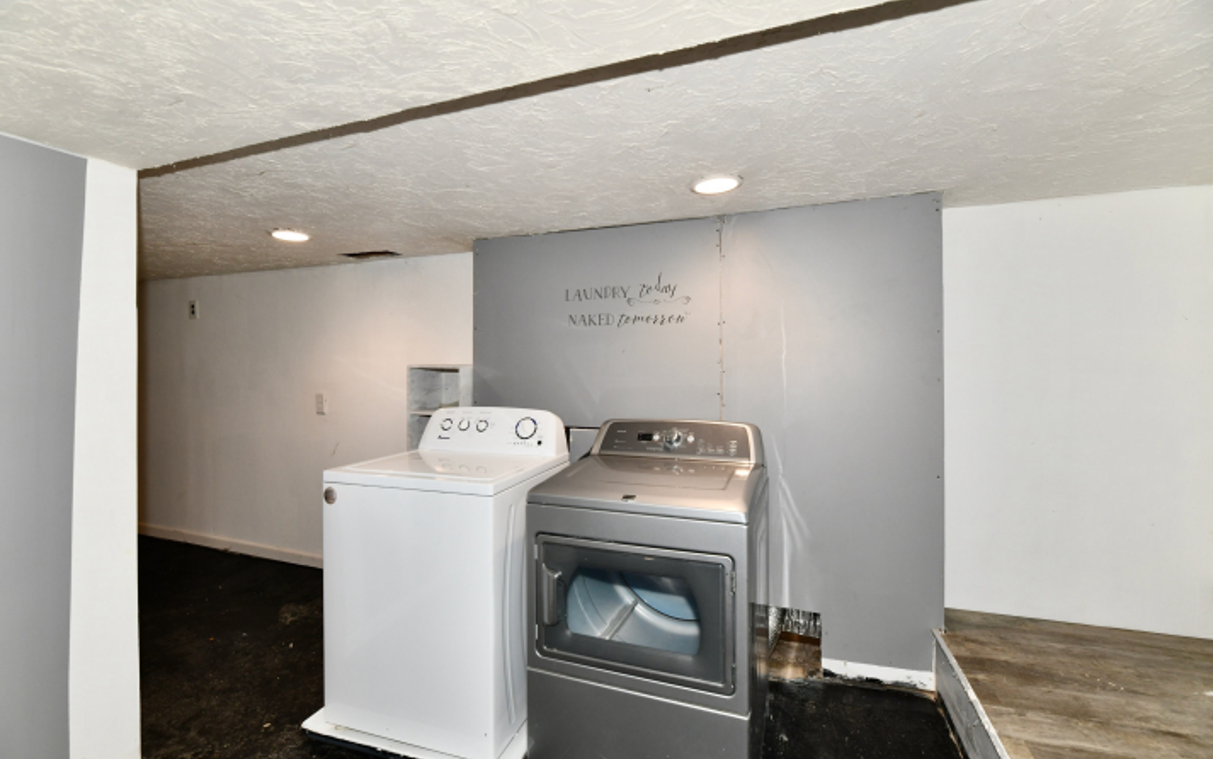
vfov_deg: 74.8
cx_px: 601
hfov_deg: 101.4
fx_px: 496
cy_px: 386
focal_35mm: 15
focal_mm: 14
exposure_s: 1/60
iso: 640
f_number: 6.3
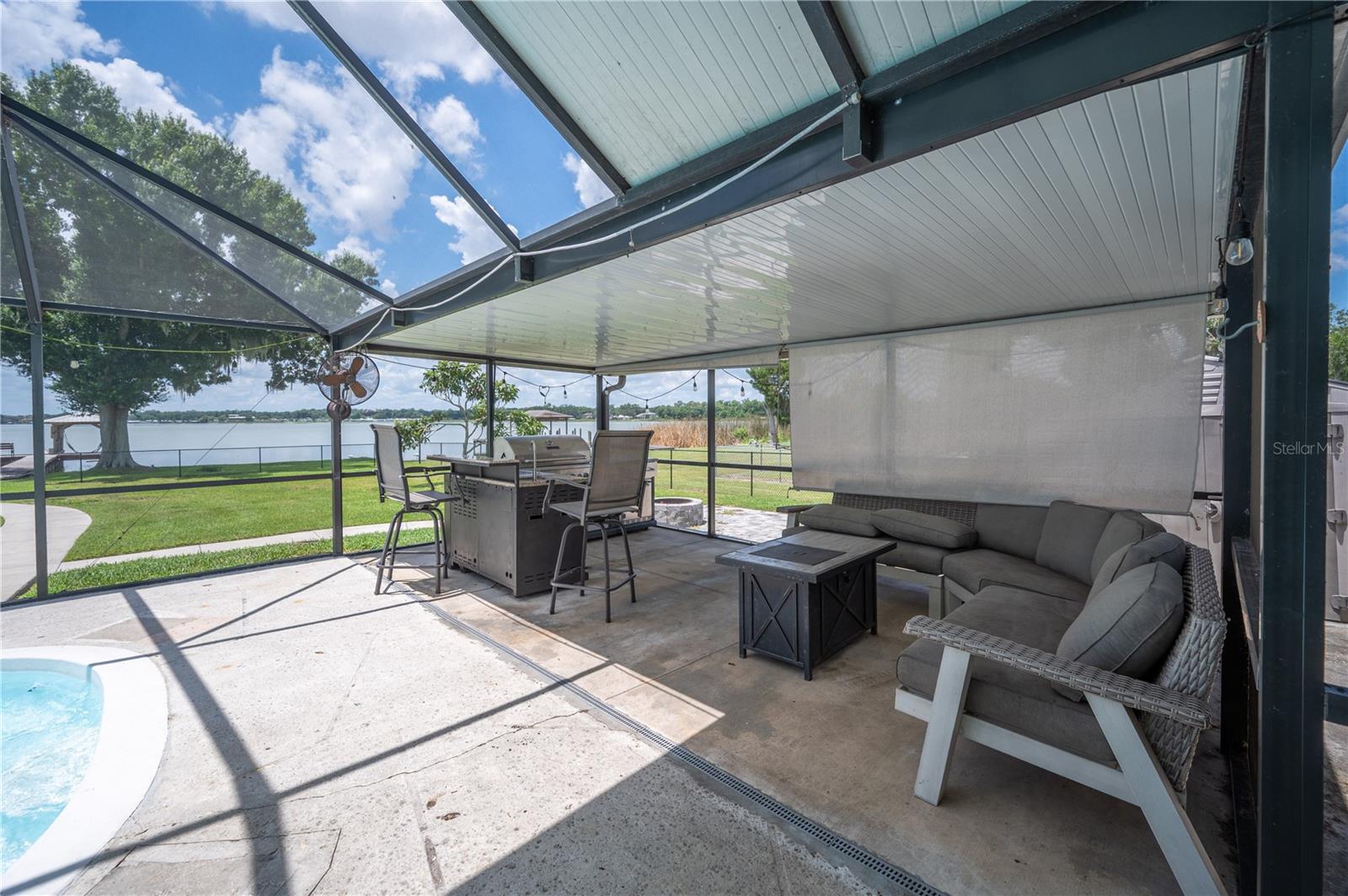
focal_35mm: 14
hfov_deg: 104.3
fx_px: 524
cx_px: 674
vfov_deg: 81.1
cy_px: 448
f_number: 7.1
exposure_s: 1/1600
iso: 250
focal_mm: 14
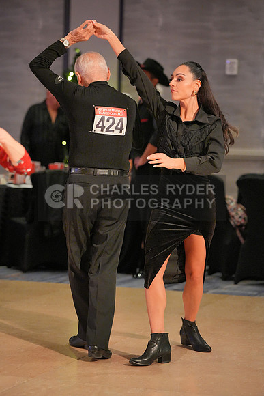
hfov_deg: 11.6
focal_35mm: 118
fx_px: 1297
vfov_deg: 17.3
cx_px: 132
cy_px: 198
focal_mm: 118
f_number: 3.2
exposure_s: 1/400
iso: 5000
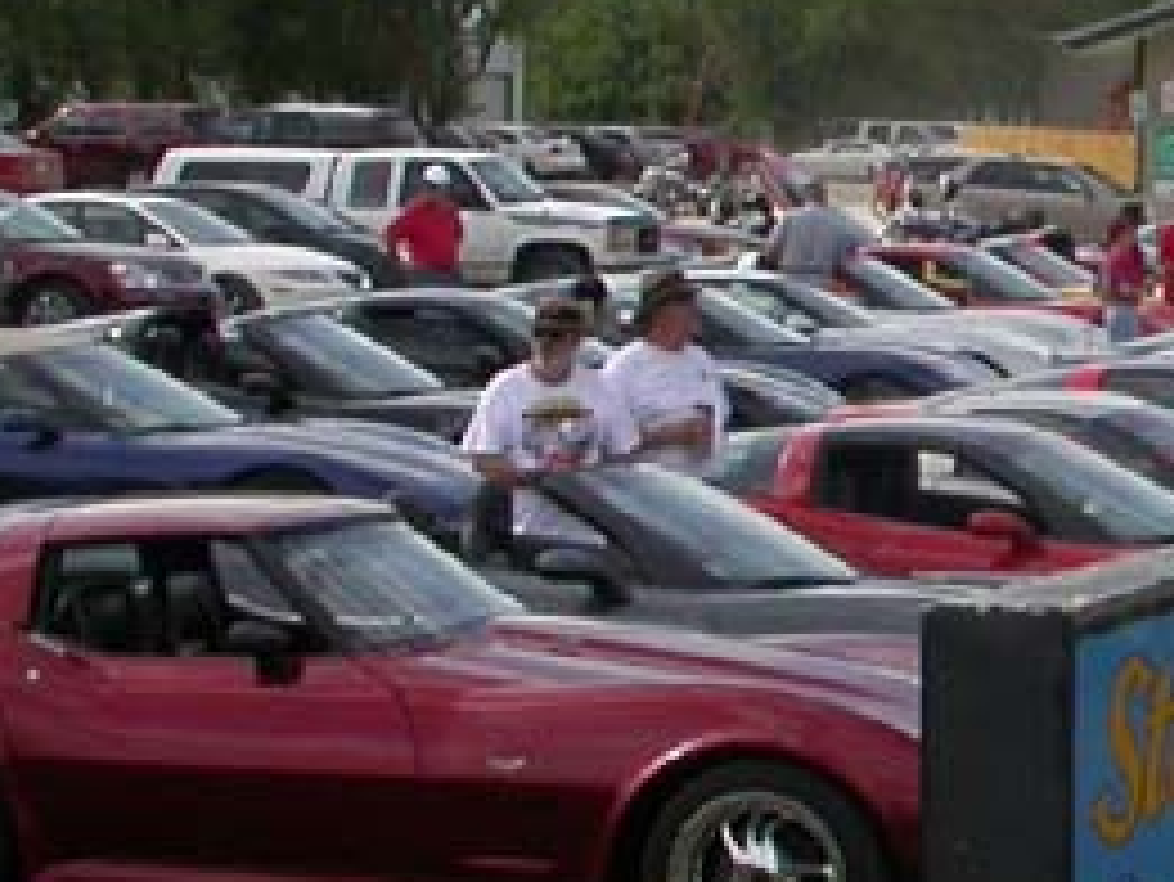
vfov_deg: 10.0
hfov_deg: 12.6
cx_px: 1709
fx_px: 5056
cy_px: 369
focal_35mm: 149
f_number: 6.7
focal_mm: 7.85
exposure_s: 1/351
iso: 100
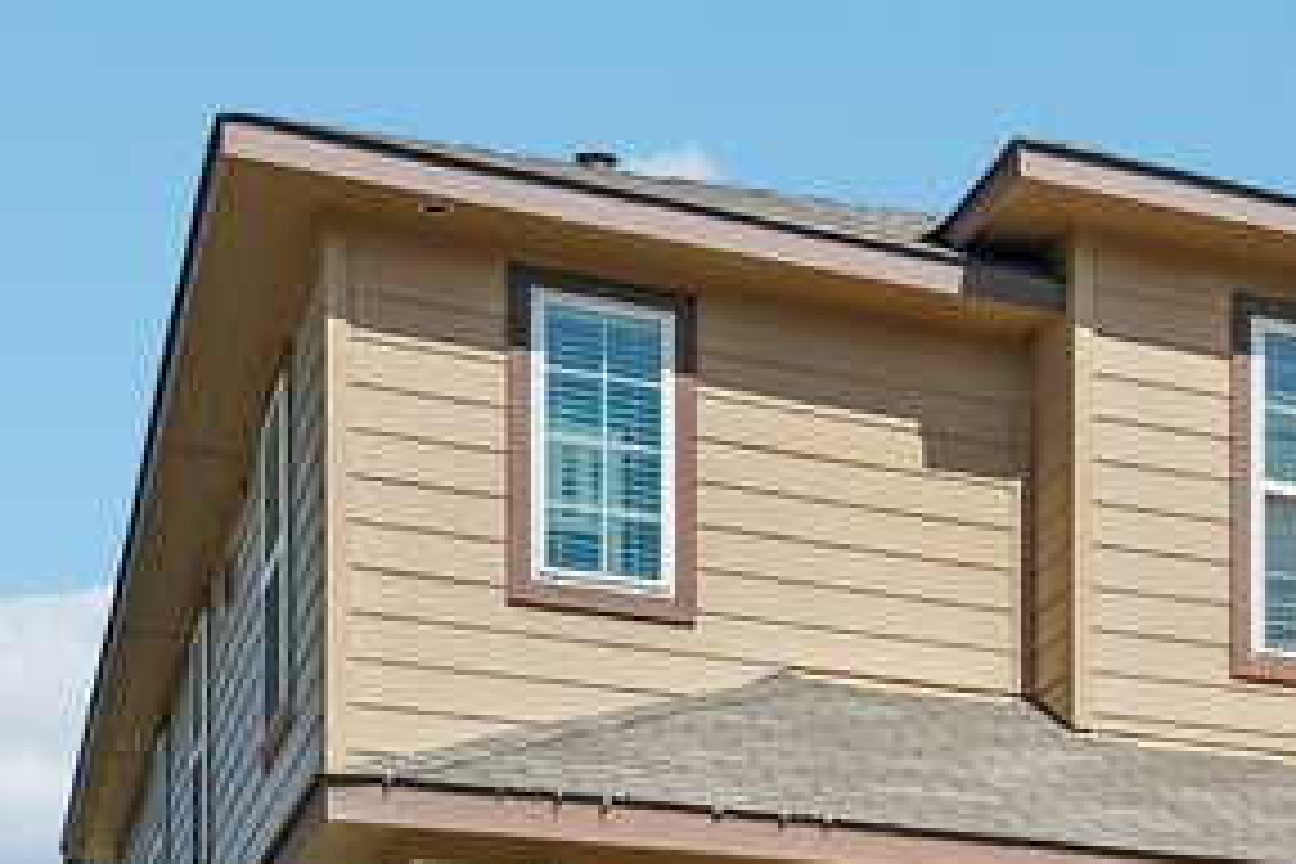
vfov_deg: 18.5
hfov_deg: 27.3
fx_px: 2556
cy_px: 920
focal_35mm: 71
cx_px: 1210
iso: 200
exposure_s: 1/400
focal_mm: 32
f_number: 8
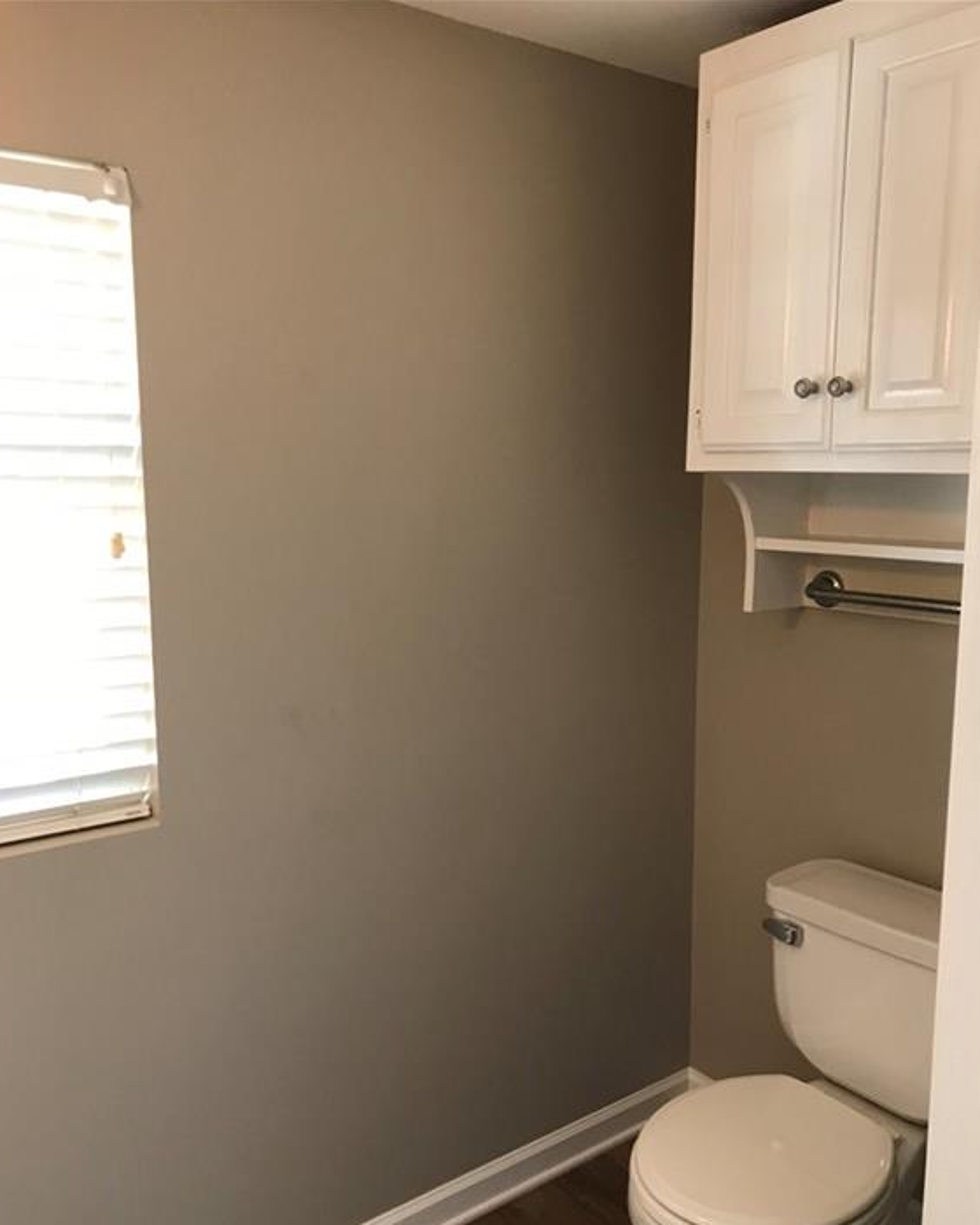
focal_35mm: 30
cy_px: 670
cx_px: 488
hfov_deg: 48.5
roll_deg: -1.1
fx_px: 1088
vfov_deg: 58.7
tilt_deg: -7.2
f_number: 1.8
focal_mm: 3.99
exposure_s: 1/17
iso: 40
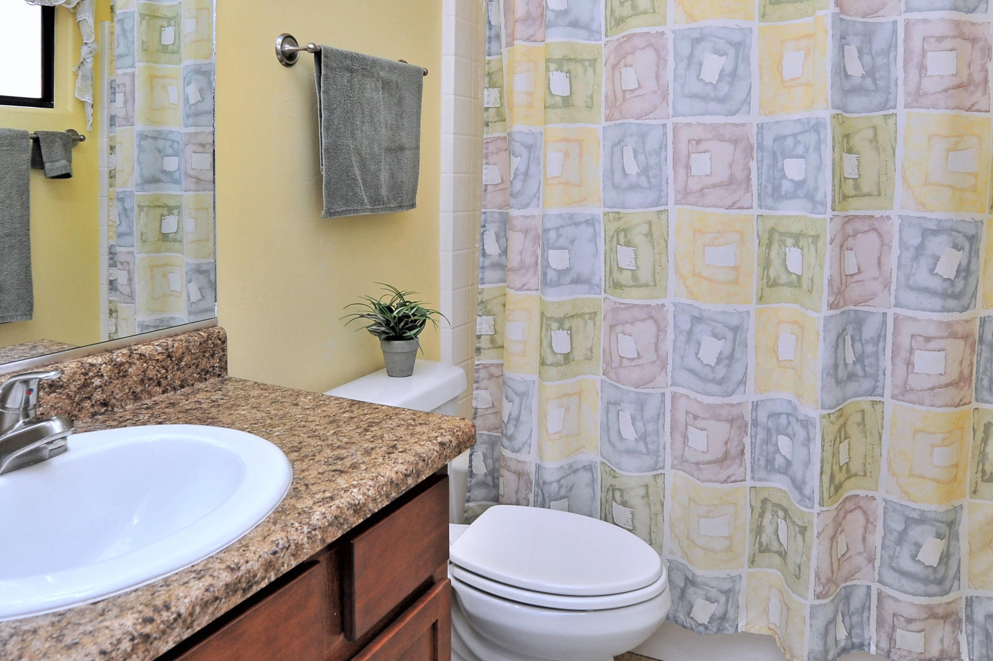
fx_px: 744
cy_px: 187
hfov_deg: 67.4
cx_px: 491
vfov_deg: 46.6
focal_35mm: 27
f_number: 9
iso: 640
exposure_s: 1/40
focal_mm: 18
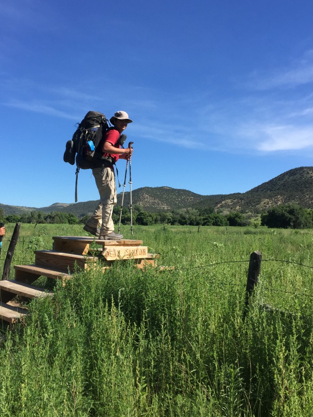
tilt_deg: +4.6
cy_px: 188
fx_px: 434
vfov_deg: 51.3
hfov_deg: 39.5
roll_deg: +0.4
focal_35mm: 36
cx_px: 126
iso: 32
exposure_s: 1/1412
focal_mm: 4.15
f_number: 2.2
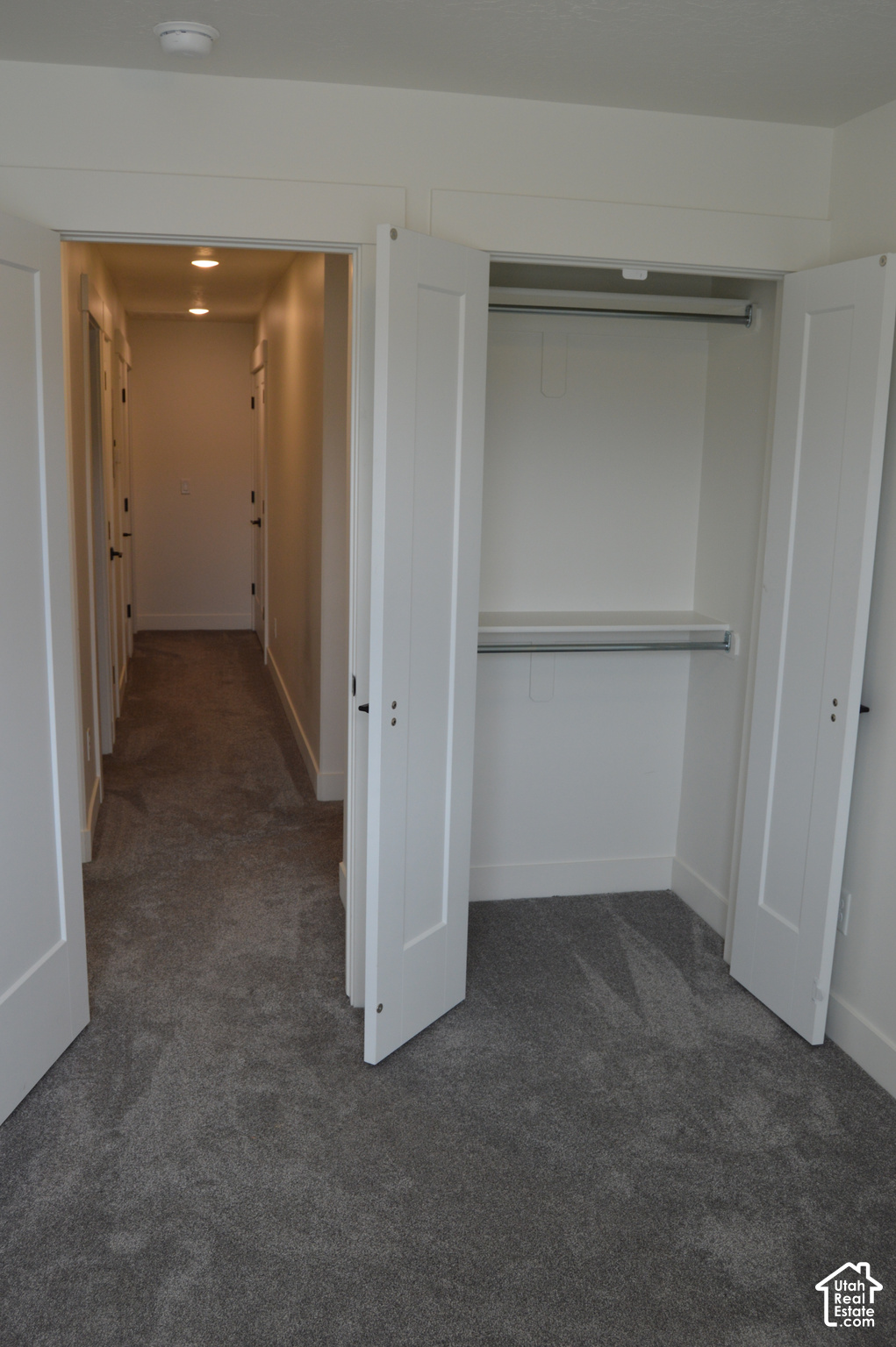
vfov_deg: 62.0
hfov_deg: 43.5
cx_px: 448
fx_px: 1122
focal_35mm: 30
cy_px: 674
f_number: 5
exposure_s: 1/100
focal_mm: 20
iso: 400
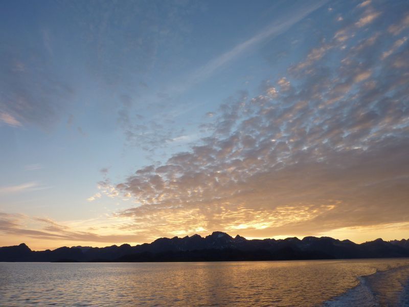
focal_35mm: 25
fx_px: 295
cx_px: 204
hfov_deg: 69.4
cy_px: 154
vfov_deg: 54.9
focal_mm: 4.1
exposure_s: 1/200
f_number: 4
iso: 80
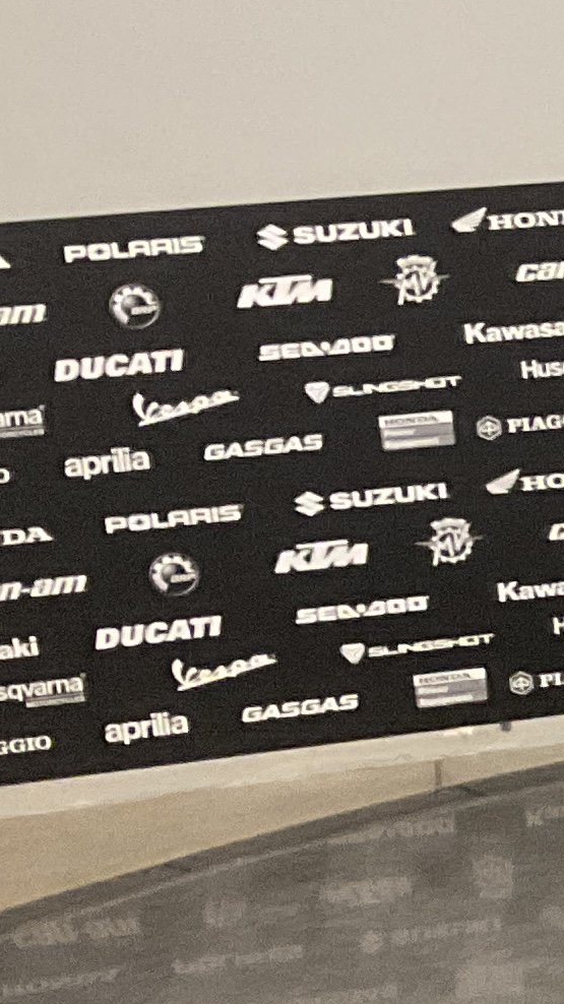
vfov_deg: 16.6
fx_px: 3433
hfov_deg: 7.8
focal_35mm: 129
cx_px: 1853
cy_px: 553
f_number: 1.8
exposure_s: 1/60
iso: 250
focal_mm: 3
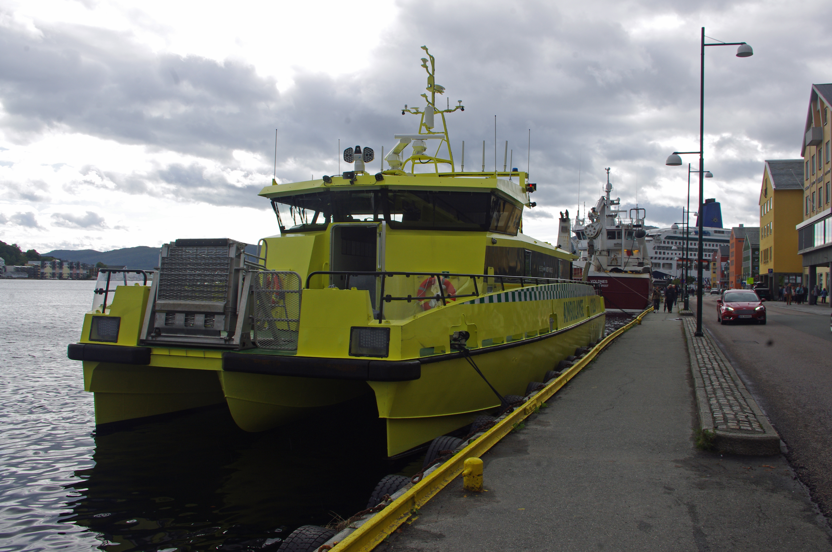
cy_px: 276
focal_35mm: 30
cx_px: 416
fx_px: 692
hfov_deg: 62.0
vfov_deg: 43.5
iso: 200
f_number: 11
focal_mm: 20
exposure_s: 1/160
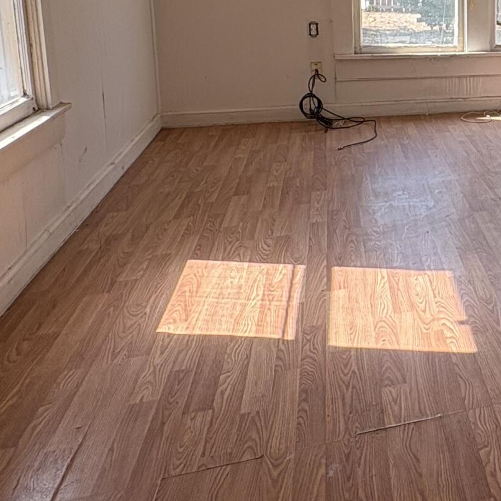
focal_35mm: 46
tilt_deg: -9.5
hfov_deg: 29.7
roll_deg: -1.3
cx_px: 646
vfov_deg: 35.3
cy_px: 84
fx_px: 753
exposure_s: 1/197
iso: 50
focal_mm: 2.22
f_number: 2.2
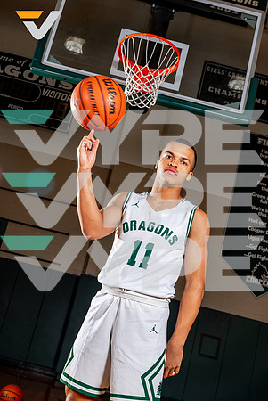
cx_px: 134
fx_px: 490
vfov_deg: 44.5
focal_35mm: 44
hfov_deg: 30.6
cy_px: 200
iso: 125
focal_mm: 44
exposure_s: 1/125
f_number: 8
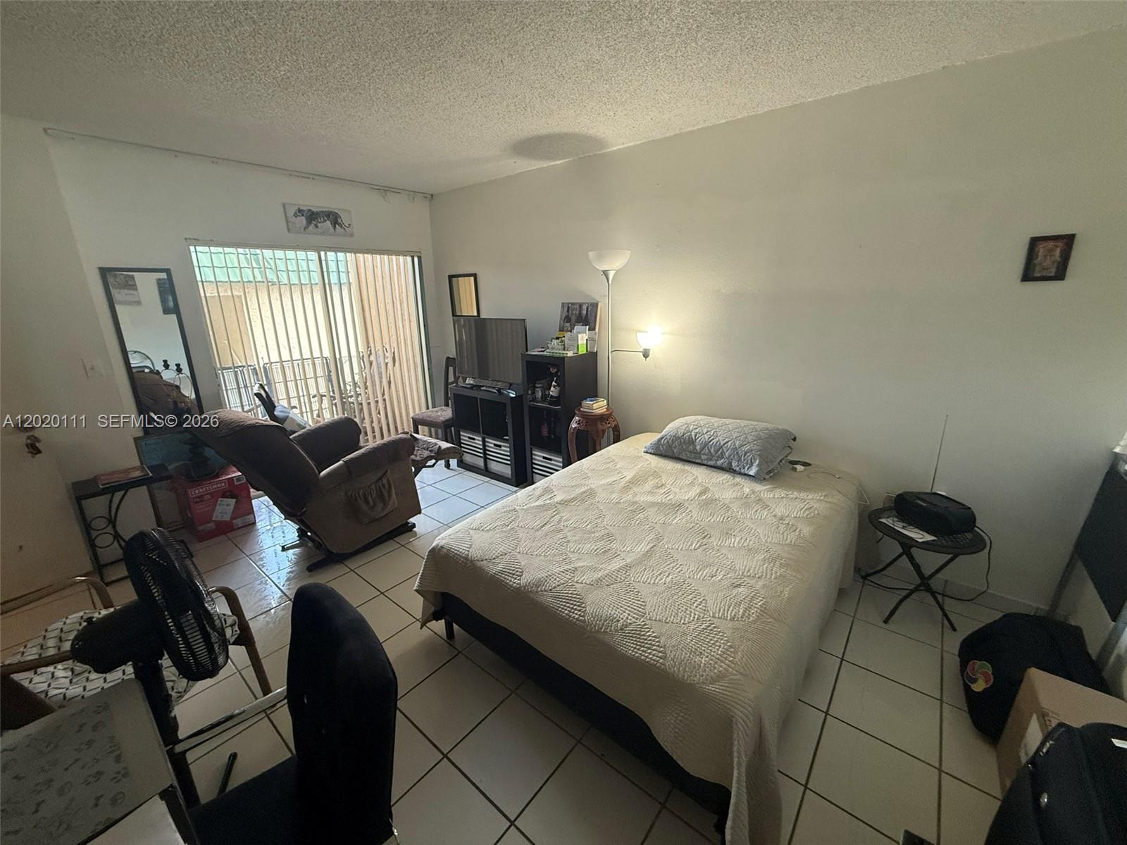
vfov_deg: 85.7
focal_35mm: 14
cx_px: 564
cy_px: 422
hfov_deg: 102.1
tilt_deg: -16.3
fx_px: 456
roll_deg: +1.4
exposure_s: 1/120
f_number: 2.2
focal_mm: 2.22
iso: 250
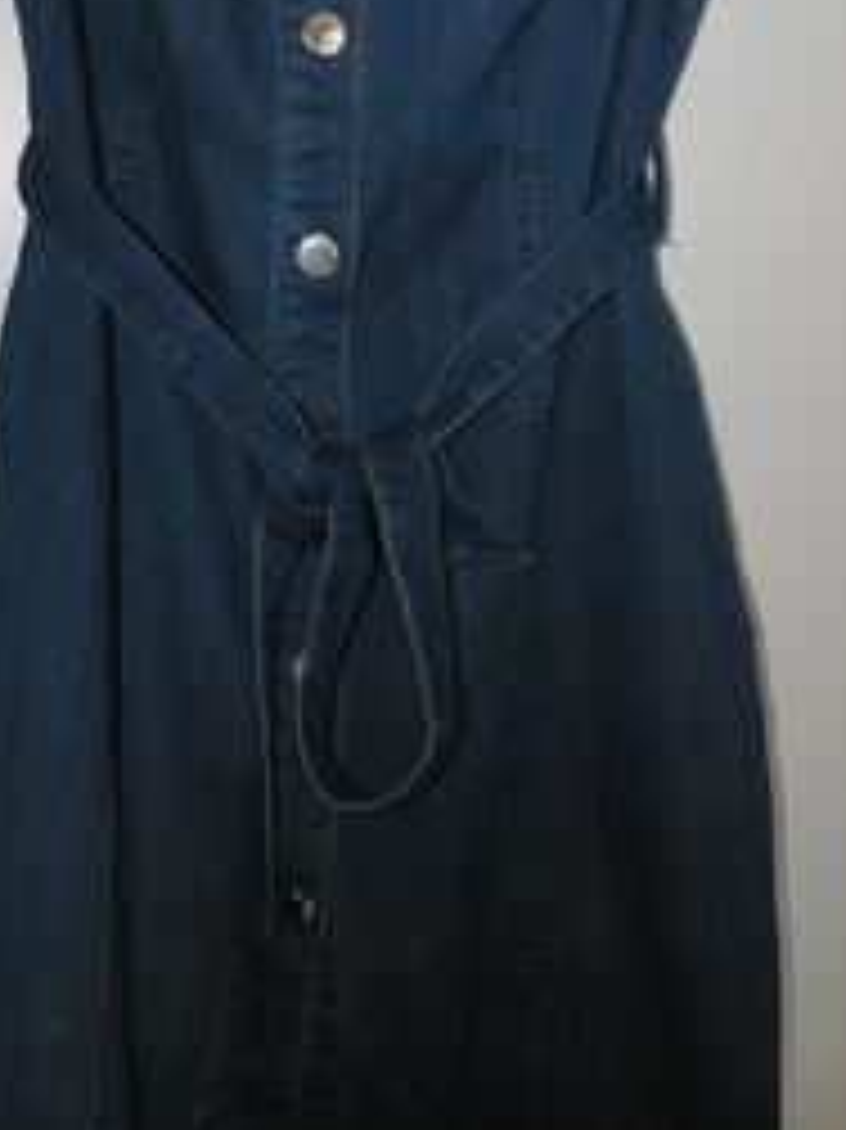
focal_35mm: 69
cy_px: 225
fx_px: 2250
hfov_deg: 21.3
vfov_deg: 27.6
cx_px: 371
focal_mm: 24
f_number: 4.2
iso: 200
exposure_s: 1/60
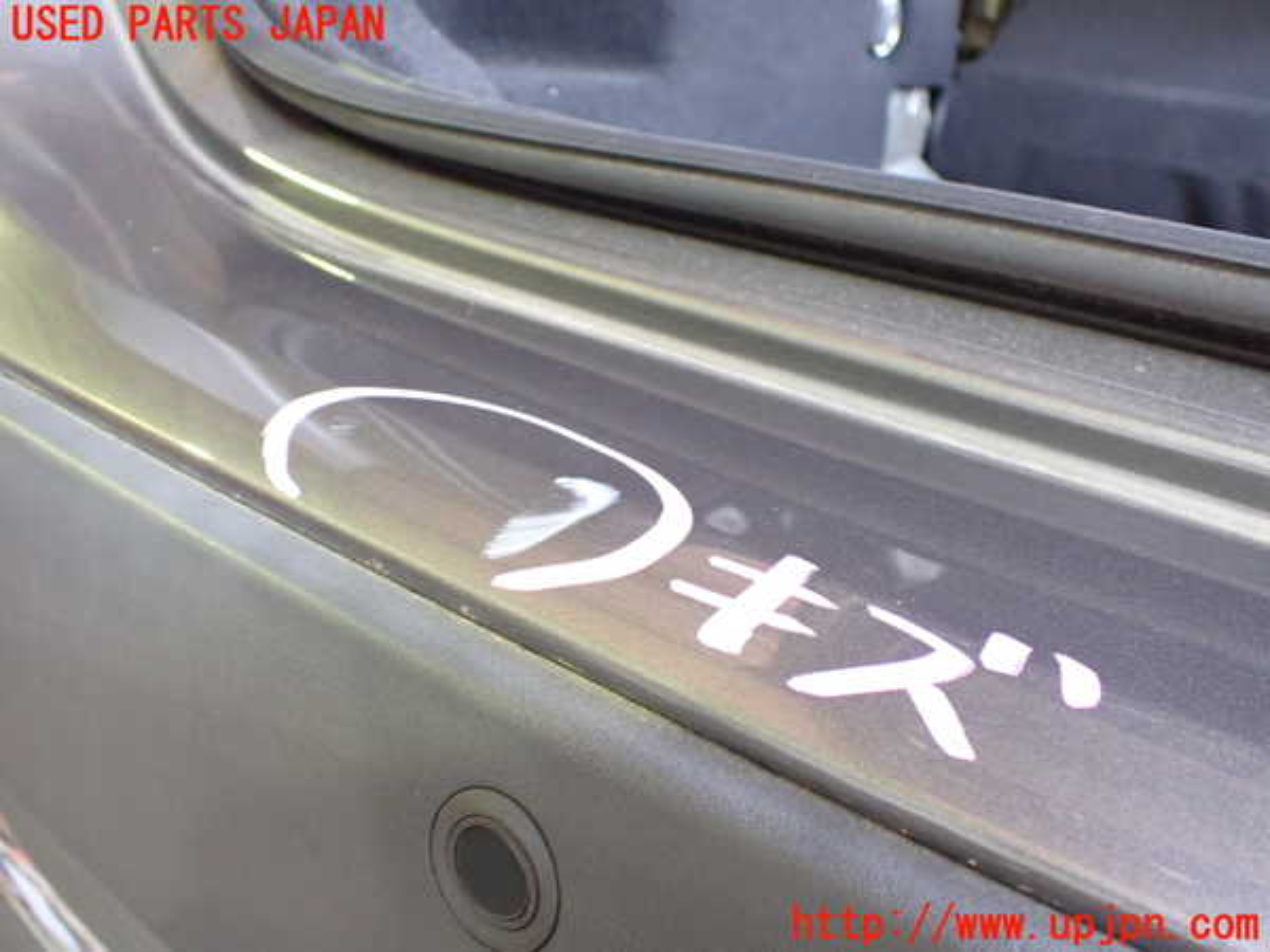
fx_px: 1101
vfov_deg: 46.8
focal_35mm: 30
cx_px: 635
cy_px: 476
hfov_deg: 60.0
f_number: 2.3
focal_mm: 5.4
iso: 1000
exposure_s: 1/30
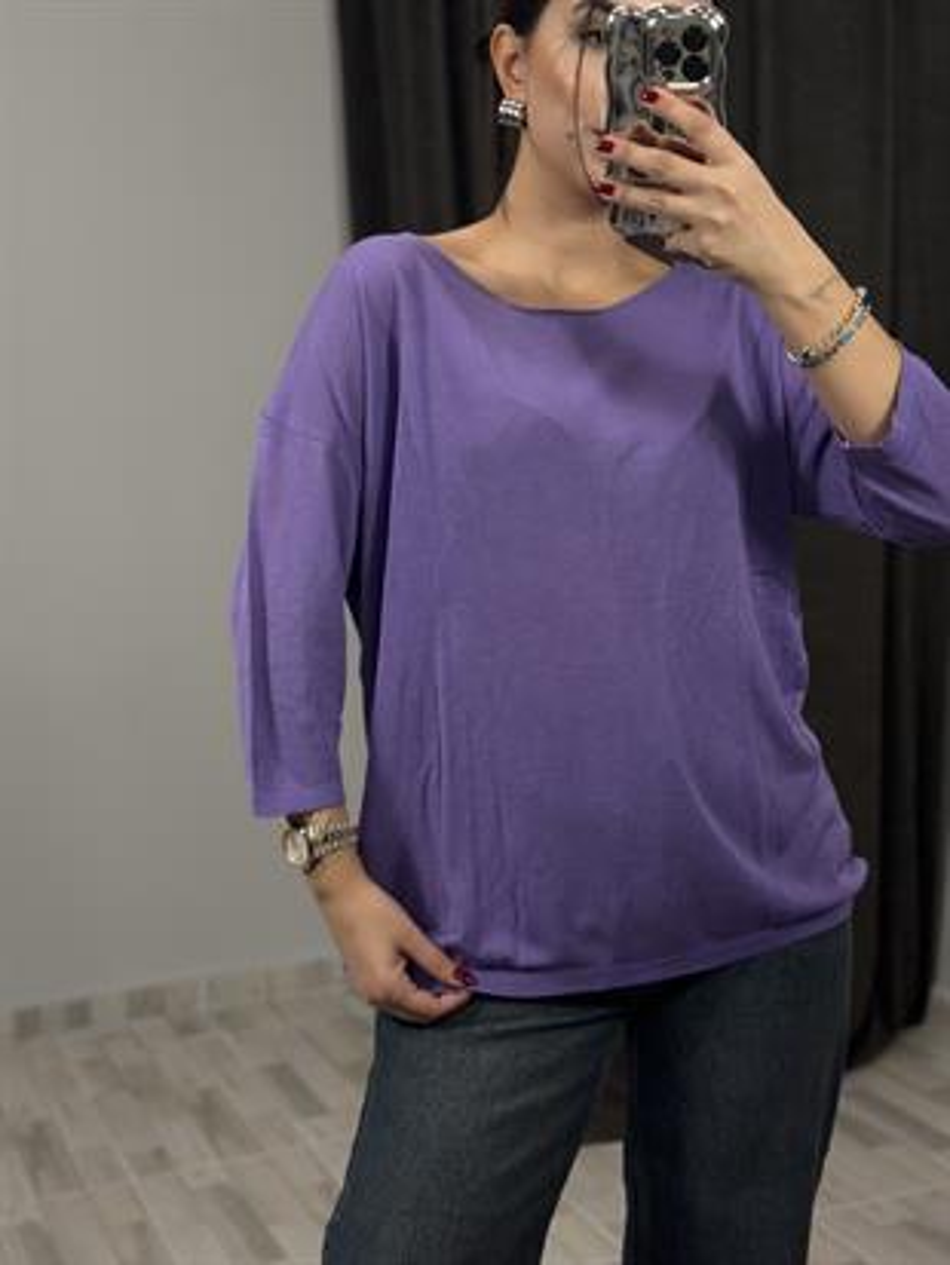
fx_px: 1756
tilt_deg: -29.7
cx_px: 475
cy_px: 632
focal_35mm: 48
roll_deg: +4.4
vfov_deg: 39.6
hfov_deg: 30.3
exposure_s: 1/100
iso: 160
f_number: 1.78
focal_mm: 6.86
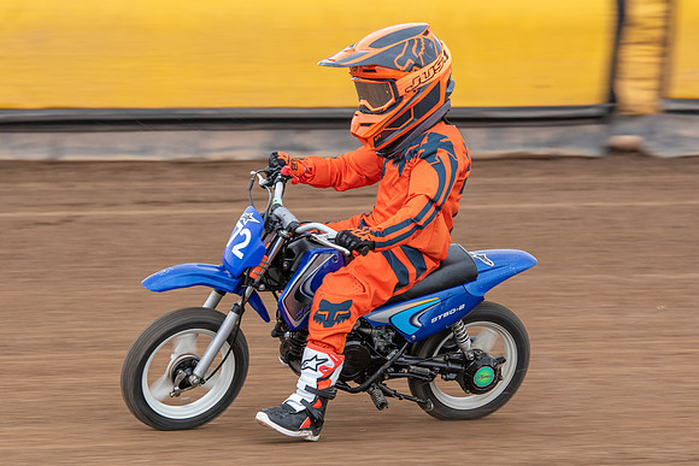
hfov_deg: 8.4
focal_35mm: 244
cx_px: 313
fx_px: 4732
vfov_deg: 5.6
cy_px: 249
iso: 400
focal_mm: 160
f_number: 8
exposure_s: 1/200
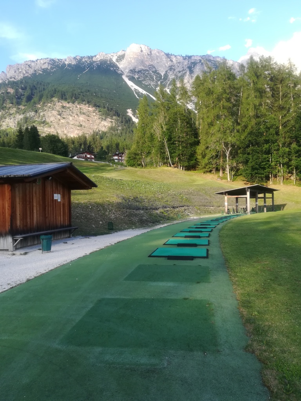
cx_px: 150
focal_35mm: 26
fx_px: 301
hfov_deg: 53.1
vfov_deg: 67.3
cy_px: 200
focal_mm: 3.83
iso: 50
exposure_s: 1/163
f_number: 2.2
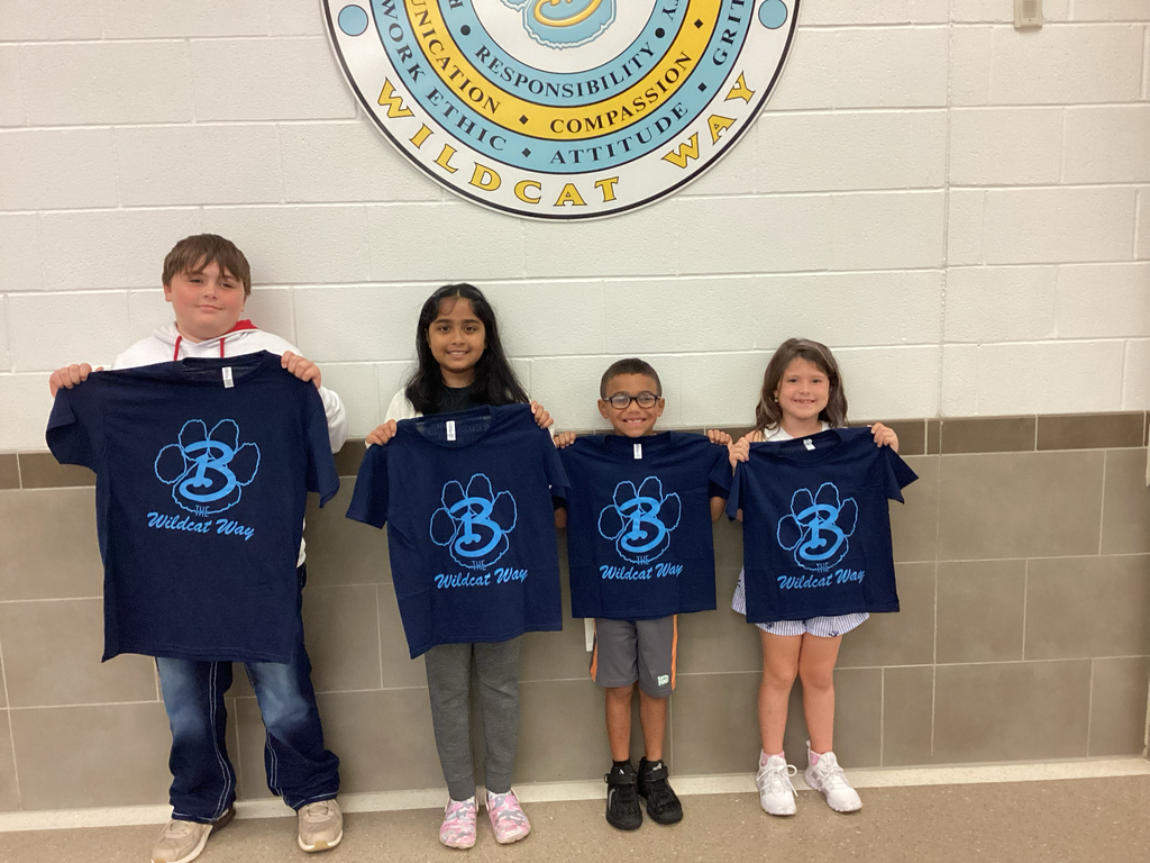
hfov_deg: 58.4
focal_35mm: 31
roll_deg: +1.6
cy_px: 432
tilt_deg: -8.8
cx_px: 575
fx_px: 1030
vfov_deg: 45.4
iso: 320
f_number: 2.4
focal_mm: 3.3
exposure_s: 1/60
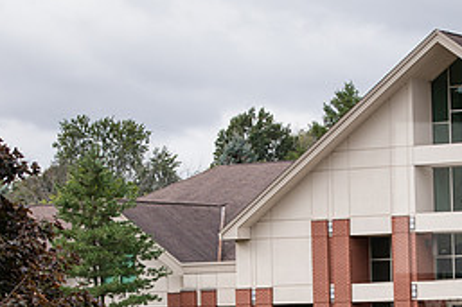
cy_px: 340
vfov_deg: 8.6
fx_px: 2026
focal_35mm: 158
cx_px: 342
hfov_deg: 13.0
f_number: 5.6
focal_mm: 70
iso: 200
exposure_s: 1/400
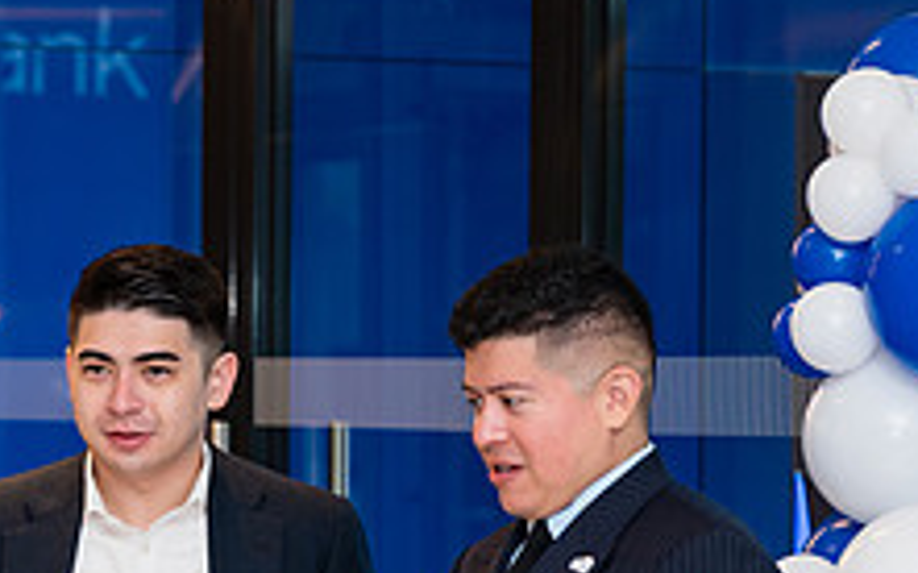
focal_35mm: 188
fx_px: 4702
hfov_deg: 11.1
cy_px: 671
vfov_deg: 6.9
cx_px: 26
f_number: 3.2
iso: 400
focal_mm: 70
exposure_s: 1/160
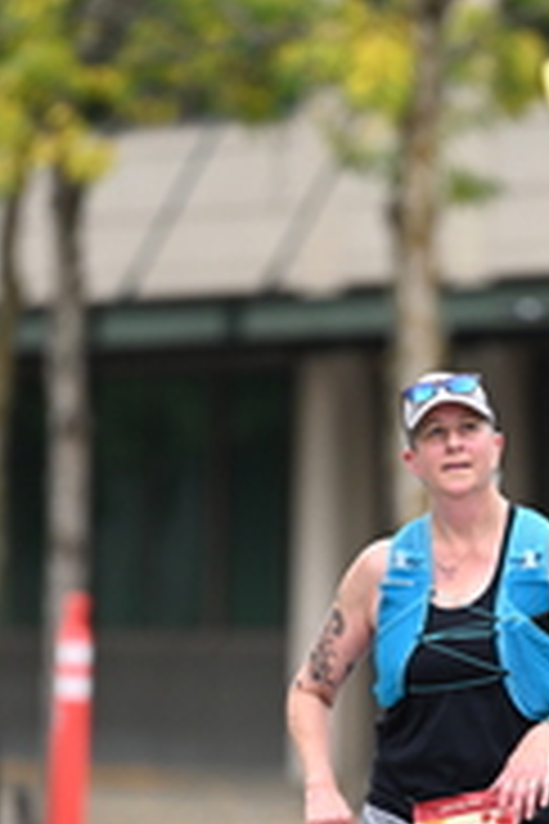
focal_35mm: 601
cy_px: 698
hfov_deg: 2.3
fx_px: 13747
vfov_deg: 3.4
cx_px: 448
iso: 640
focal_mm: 200
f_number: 2.8
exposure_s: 1/1250
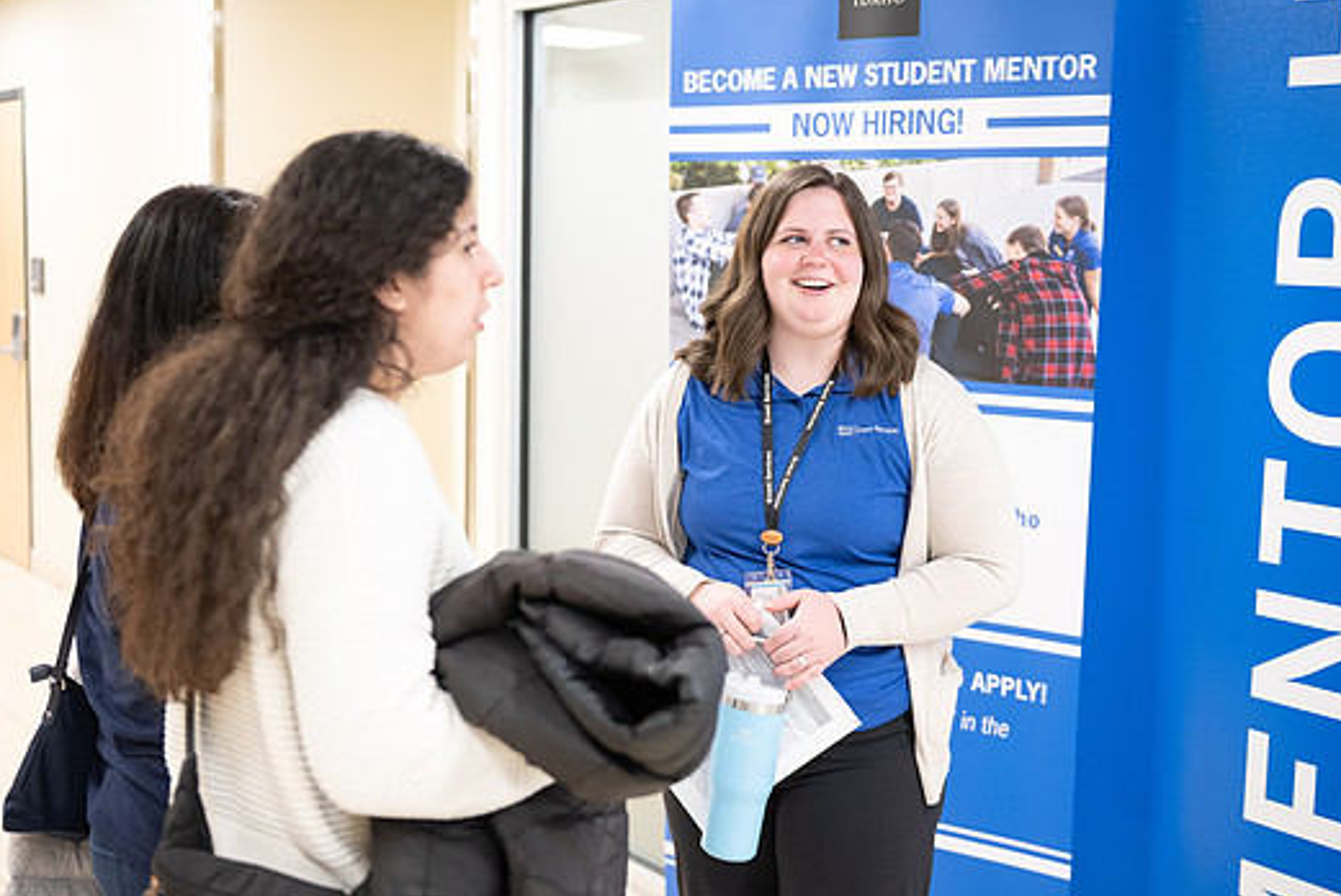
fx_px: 1826
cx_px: 695
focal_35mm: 49
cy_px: 447
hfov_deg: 40.3
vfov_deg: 27.6
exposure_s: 1/160
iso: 1600
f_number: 2.8
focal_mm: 44
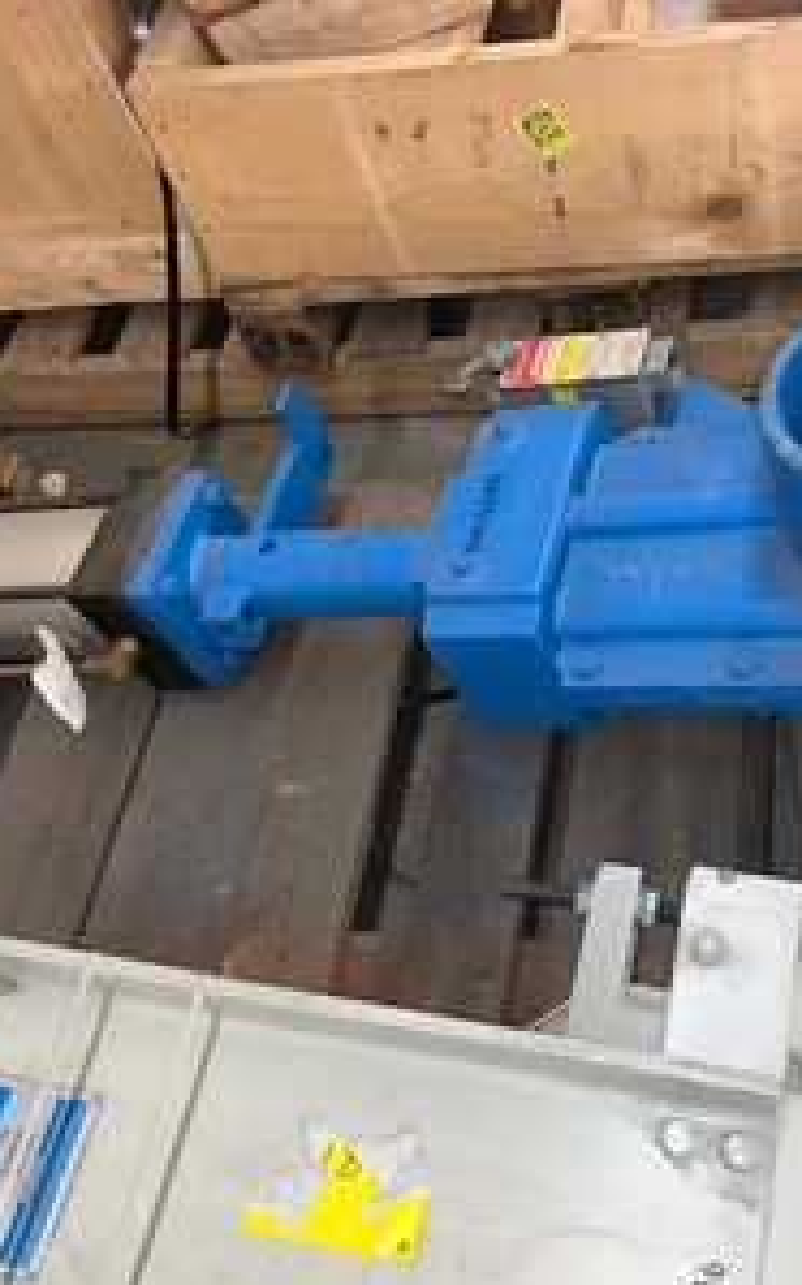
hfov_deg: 33.7
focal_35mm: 37
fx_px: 1295
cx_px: 604
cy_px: 642
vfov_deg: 52.8
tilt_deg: -54.6
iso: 50
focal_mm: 4.25
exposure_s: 1/15
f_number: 1.8
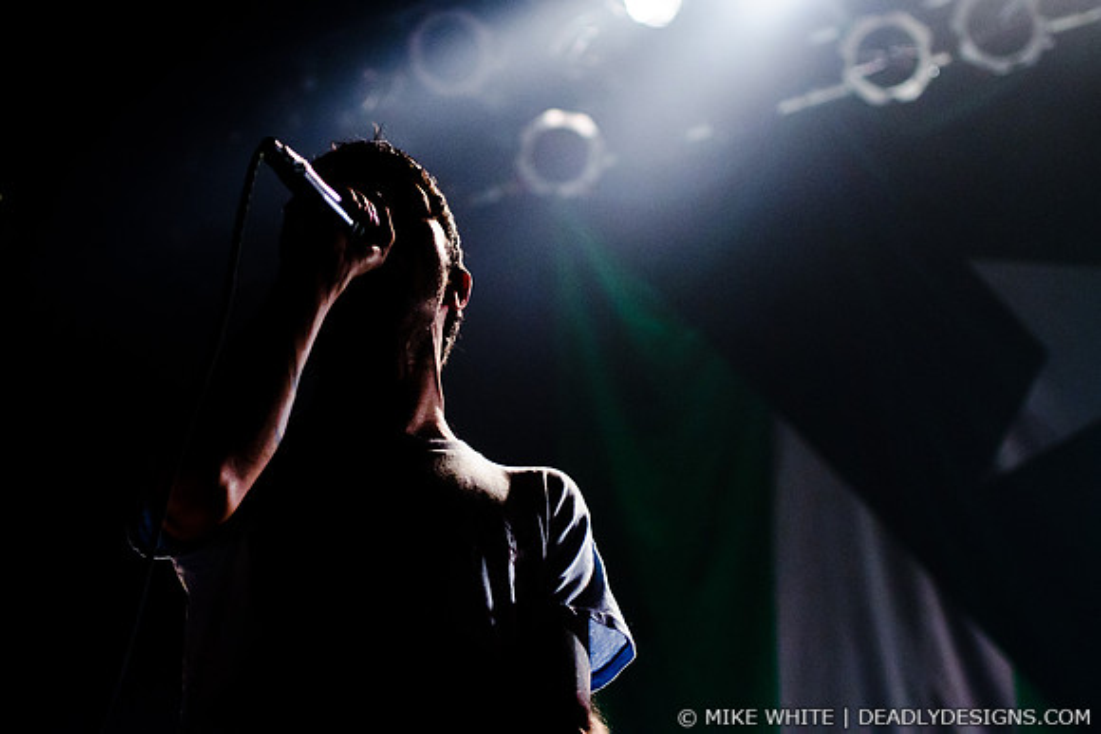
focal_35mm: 78
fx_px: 2386
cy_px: 367
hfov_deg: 26.0
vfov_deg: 17.5
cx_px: 550
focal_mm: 52
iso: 3200
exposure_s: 1/500
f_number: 2.8
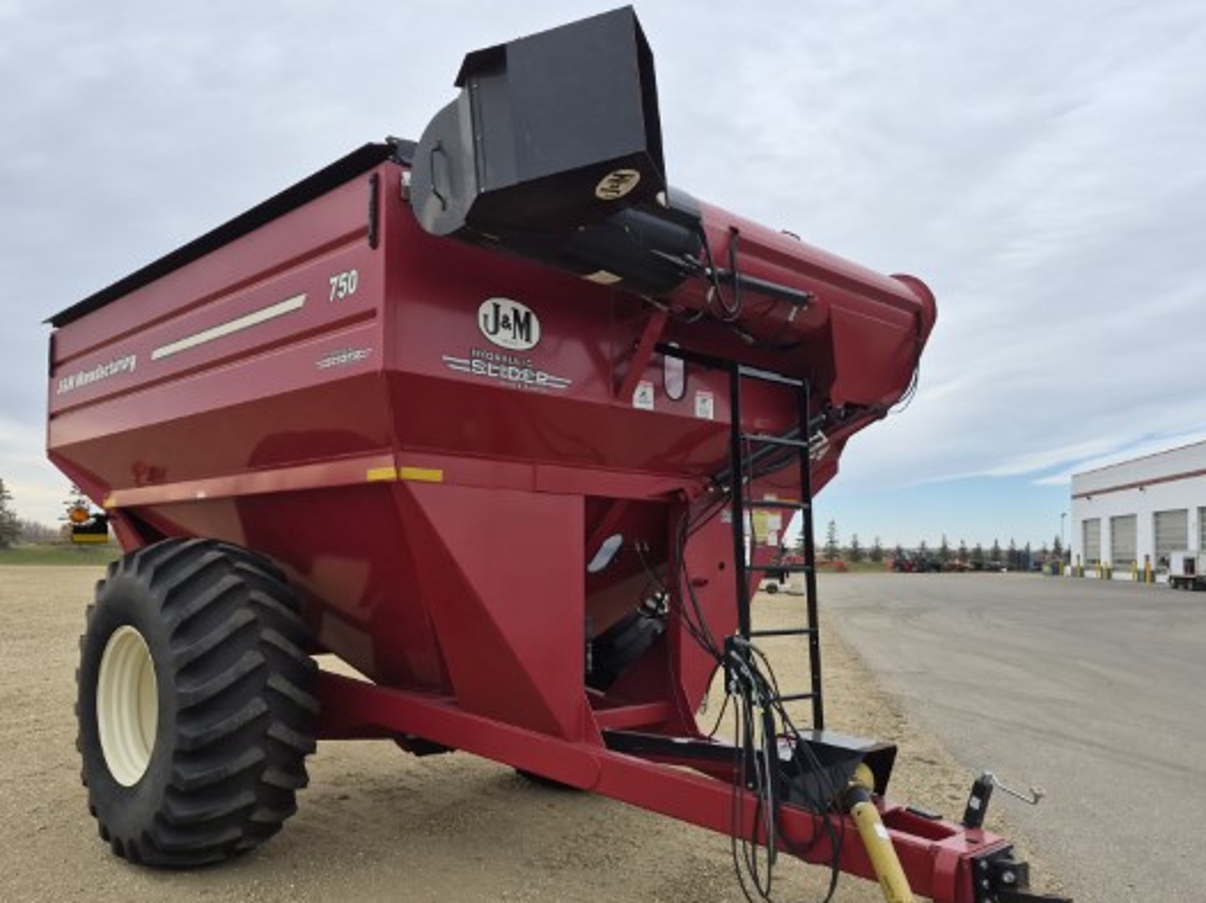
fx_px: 975
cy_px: 525
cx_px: 550
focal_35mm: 28
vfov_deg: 49.5
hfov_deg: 63.4
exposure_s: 1/2624
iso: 80
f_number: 1.8
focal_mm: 5.4
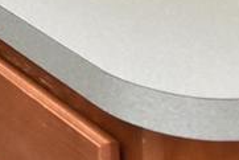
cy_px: -354
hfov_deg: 9.9
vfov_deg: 8.0
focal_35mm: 143
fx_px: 950
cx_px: -523
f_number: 6.3
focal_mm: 12
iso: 800
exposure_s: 1/100
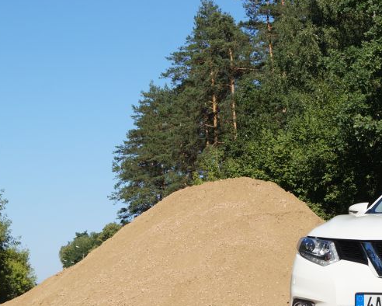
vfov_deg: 15.4
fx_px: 1130
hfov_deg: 18.9
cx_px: 327
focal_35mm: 100
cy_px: 176
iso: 100
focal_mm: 35
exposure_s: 1/250
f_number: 9
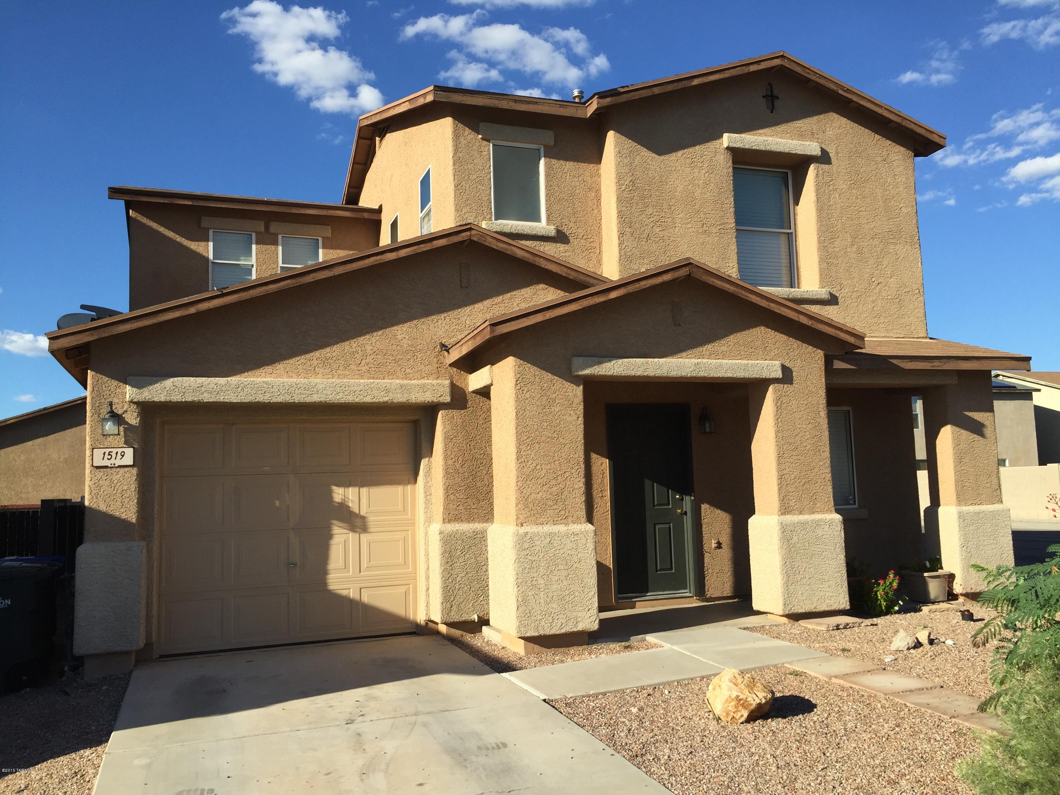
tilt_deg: +6.7
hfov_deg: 61.7
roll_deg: +1.3
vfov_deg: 48.2
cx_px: 530
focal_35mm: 29
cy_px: 398
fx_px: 888
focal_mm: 4.15
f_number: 2.2
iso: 32
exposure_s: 1/1721
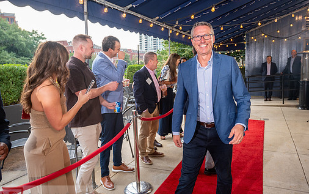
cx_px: 174
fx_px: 236
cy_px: 91
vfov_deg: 44.6
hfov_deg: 66.2
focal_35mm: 28
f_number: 4
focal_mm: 24
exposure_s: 1/125
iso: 800
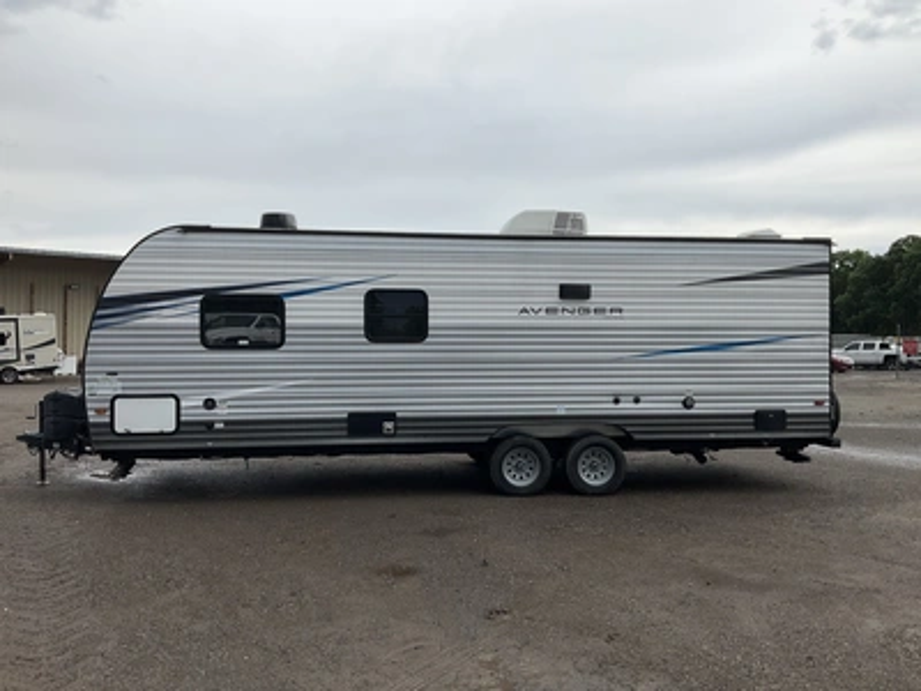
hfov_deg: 61.7
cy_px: 346
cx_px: 460
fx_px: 772
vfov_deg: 48.2
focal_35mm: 29
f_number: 1.8
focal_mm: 3
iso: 25
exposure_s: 1/1675
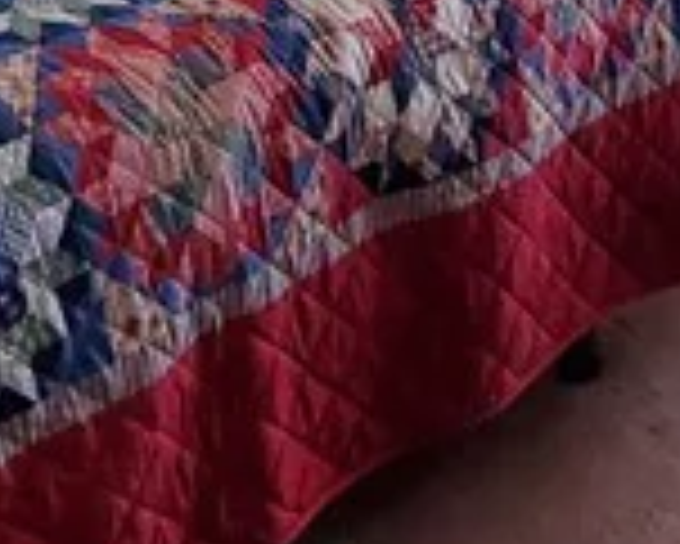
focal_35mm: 86
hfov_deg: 20.9
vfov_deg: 15.4
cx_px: -113
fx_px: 1732
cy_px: -432
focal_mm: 1.8
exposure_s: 1/60
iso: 100
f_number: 2.2
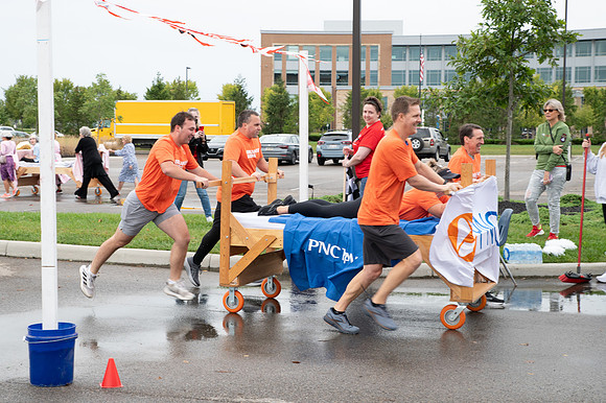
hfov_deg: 31.4
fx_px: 1078
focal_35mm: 64
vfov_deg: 21.2
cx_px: 263
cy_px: 187
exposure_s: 1/250
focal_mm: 55
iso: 640
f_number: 7.1
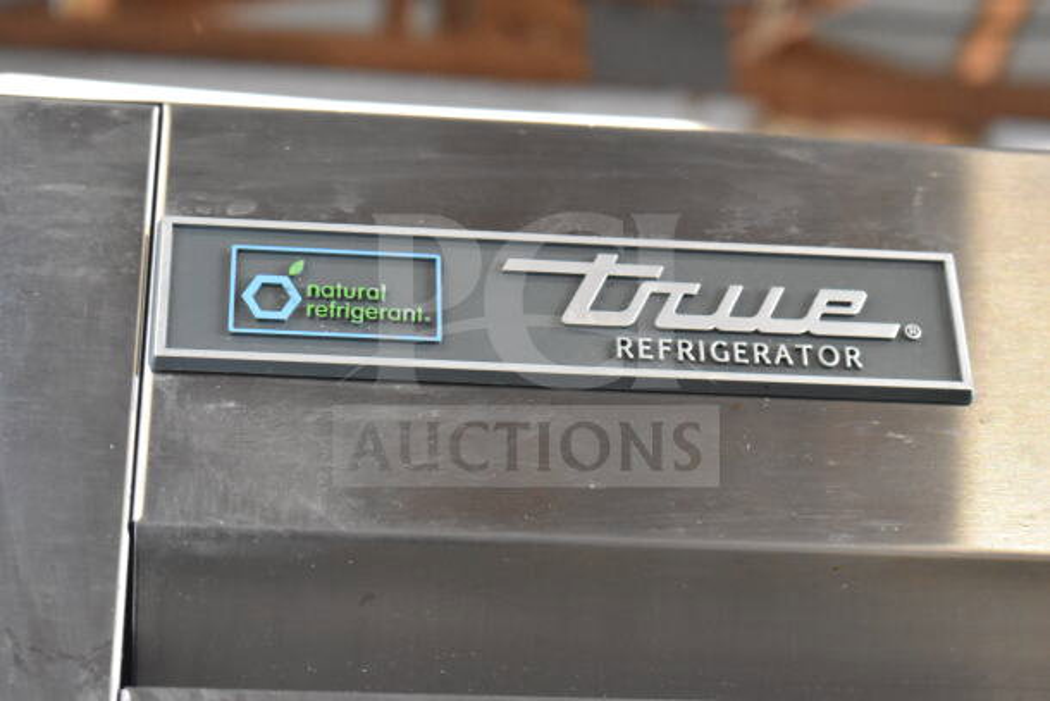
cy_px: 350
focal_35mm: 82
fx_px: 2407
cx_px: 525
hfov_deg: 24.6
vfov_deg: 16.6
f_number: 5.6
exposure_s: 1/100
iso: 5000
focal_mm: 55
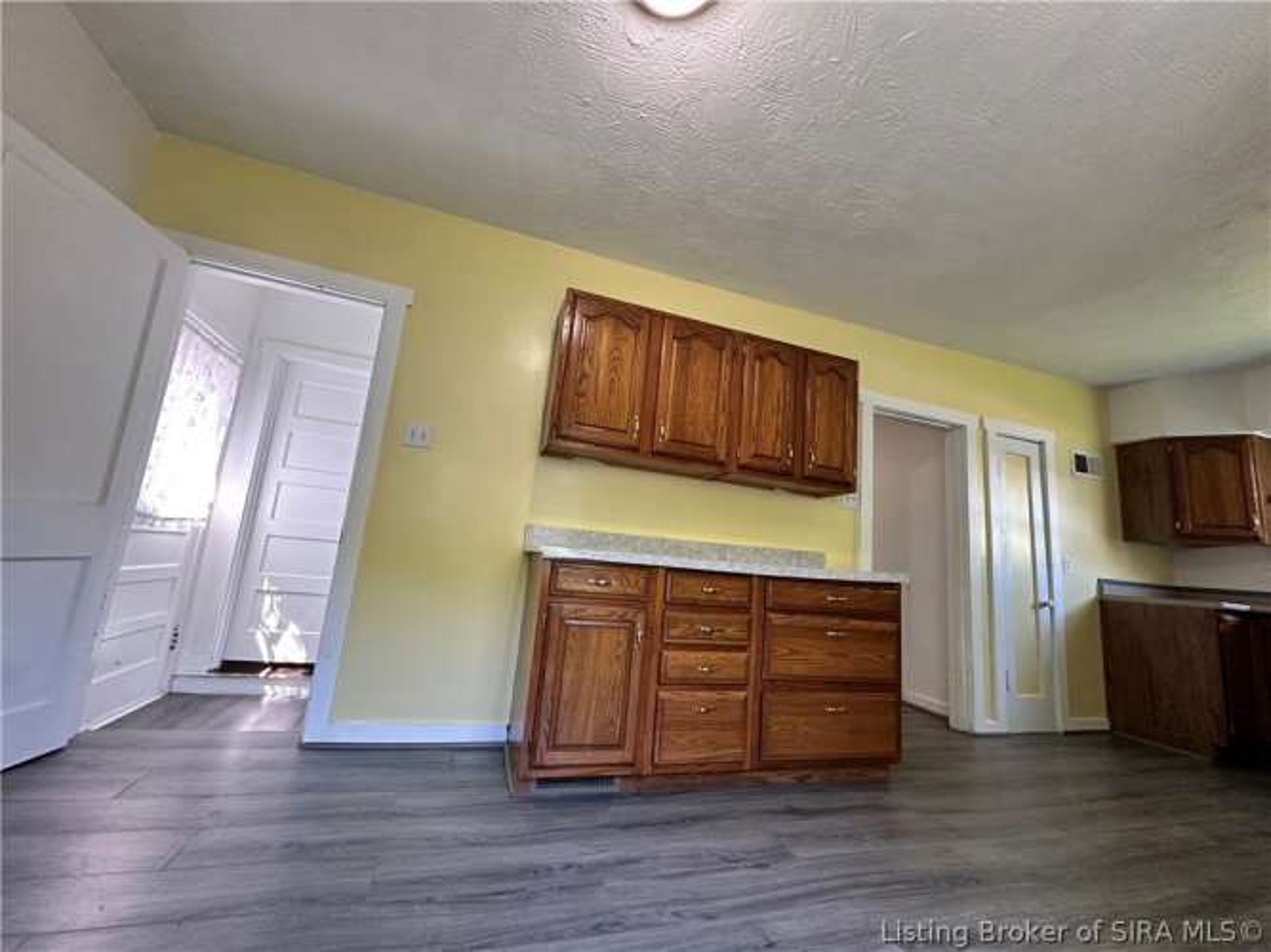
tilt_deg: +9.0
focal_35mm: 14
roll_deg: -5.1
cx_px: 636
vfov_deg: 85.7
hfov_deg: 102.1
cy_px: 476
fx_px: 514
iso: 200
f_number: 2.2
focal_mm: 2.22
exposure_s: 1/60
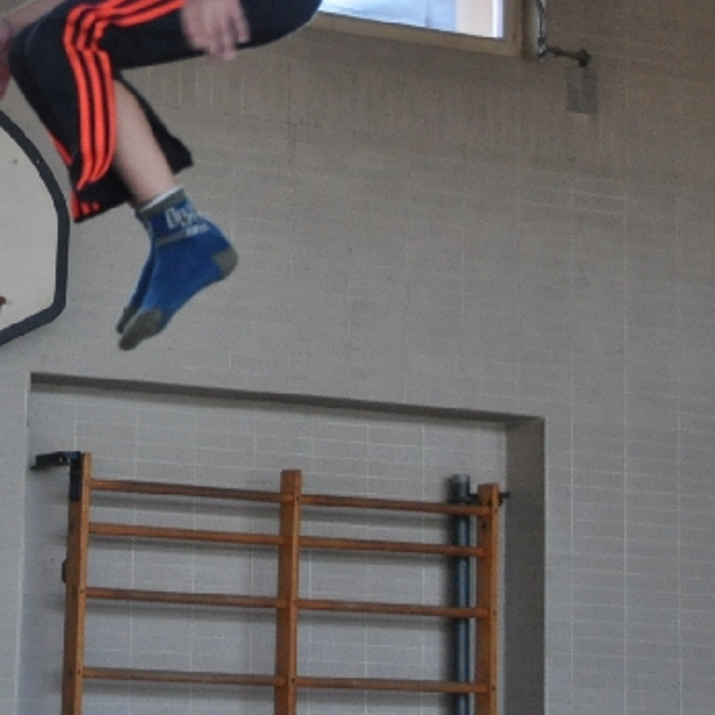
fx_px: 3085
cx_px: 66
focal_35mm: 132
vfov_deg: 13.2
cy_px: 152
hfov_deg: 13.1
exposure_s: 1/320
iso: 1600
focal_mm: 36
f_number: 4.5
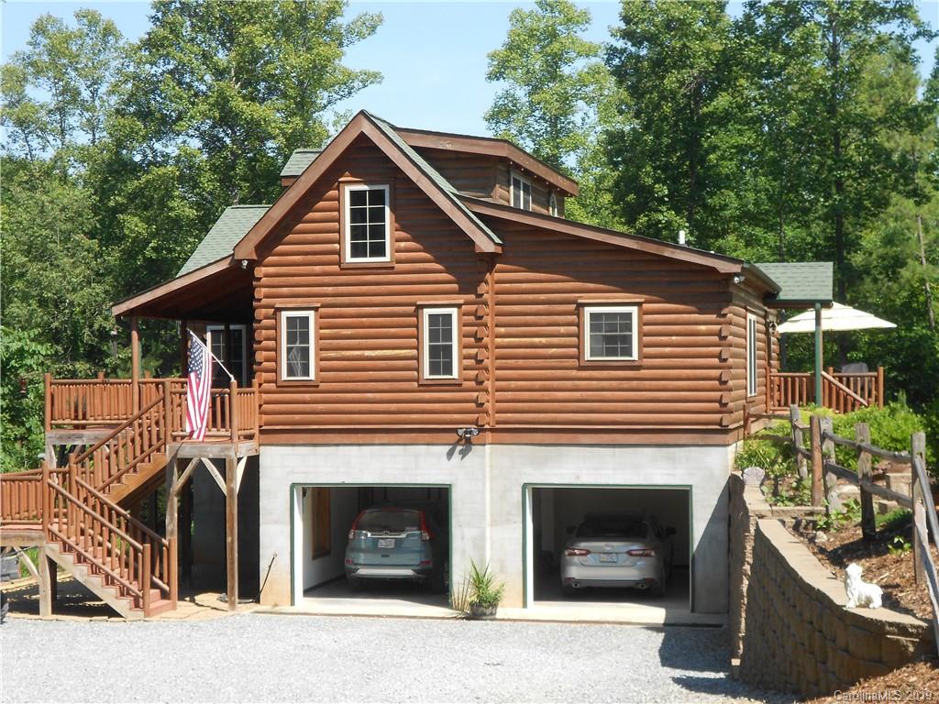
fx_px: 1790
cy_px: 352
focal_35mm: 66
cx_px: 470
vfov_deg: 22.3
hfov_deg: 29.4
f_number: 5.3
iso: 80
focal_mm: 11.6
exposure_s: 1/200
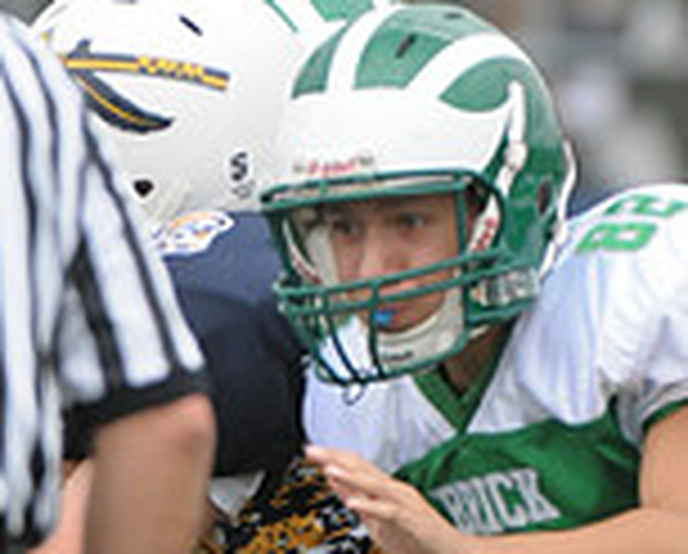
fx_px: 31459
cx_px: 533
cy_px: 829
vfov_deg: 1.0
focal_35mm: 1542
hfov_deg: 1.3
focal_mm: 290
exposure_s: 1/4000
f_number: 4
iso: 1600
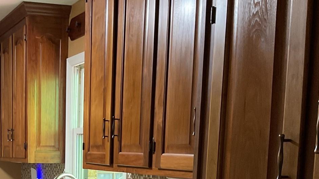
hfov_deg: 29.7
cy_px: 239
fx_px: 583
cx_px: 54
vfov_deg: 16.4
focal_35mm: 69
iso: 200
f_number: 1.8
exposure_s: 1/40
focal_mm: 3
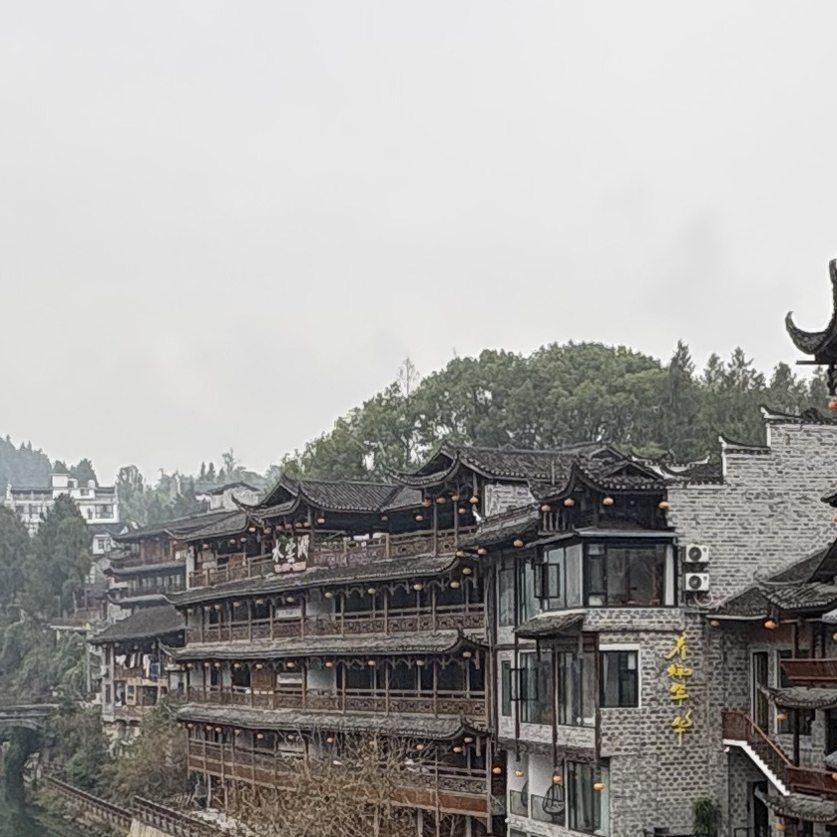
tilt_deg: -0.1
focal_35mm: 59
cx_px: 376
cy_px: 683
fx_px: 1614
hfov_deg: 29.1
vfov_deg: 28.4
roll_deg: +1.0
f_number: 2.2
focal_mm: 2.22
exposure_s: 1/328
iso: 40
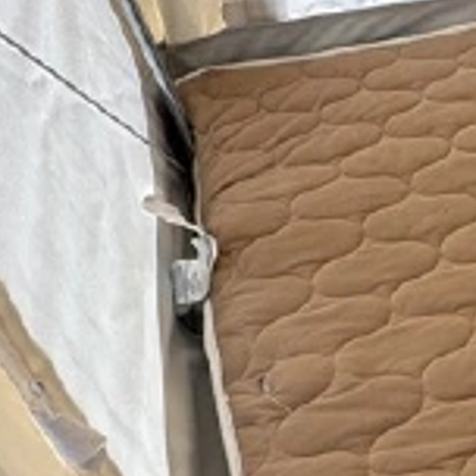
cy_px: 354
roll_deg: -4.9
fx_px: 1011
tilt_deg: -42.3
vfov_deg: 26.2
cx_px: 786
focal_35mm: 65
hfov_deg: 20.8
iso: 40
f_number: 2.2
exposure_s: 1/153
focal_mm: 2.22
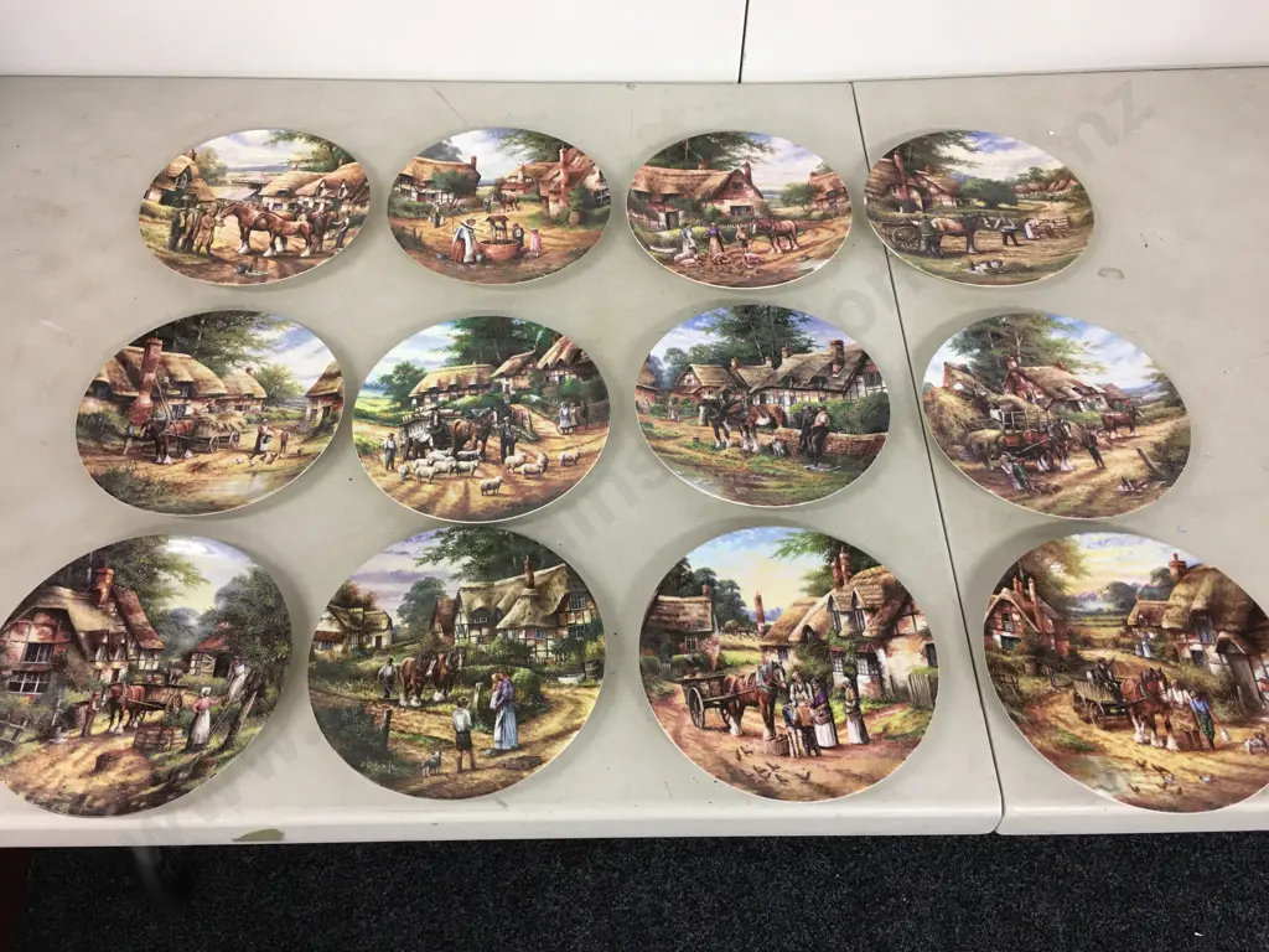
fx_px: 1063
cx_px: 634
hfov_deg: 61.7
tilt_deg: -55.4
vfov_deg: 48.2
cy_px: 476
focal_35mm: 29
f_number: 2.2
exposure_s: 1/17
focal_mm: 4.15
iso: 40
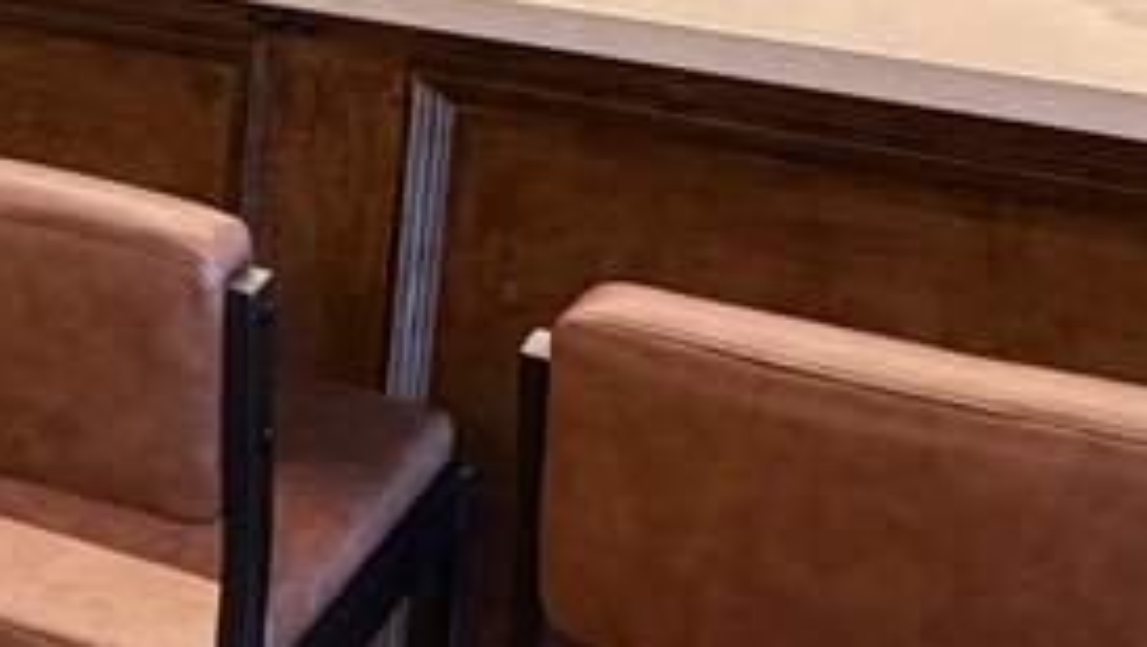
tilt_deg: -7.6
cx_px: 214
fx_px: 2039
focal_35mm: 67
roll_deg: -2.2
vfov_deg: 17.2
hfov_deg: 30.6
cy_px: -134
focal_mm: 2.22
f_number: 2.2
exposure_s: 1/60
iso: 640
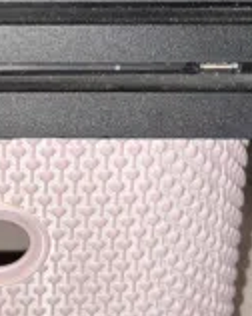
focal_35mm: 95
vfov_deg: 19.6
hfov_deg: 15.7
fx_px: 887
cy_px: -4
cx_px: -28
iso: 64
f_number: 1.78
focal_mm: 6.86
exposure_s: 1/4
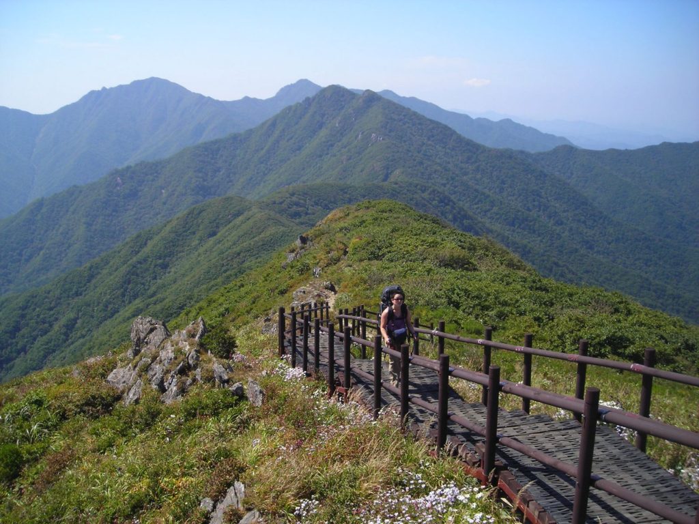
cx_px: 350
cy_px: 262
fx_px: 767
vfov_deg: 37.7
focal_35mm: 38
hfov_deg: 49.0
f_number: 6.4
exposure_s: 1/150
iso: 50
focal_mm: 6.3
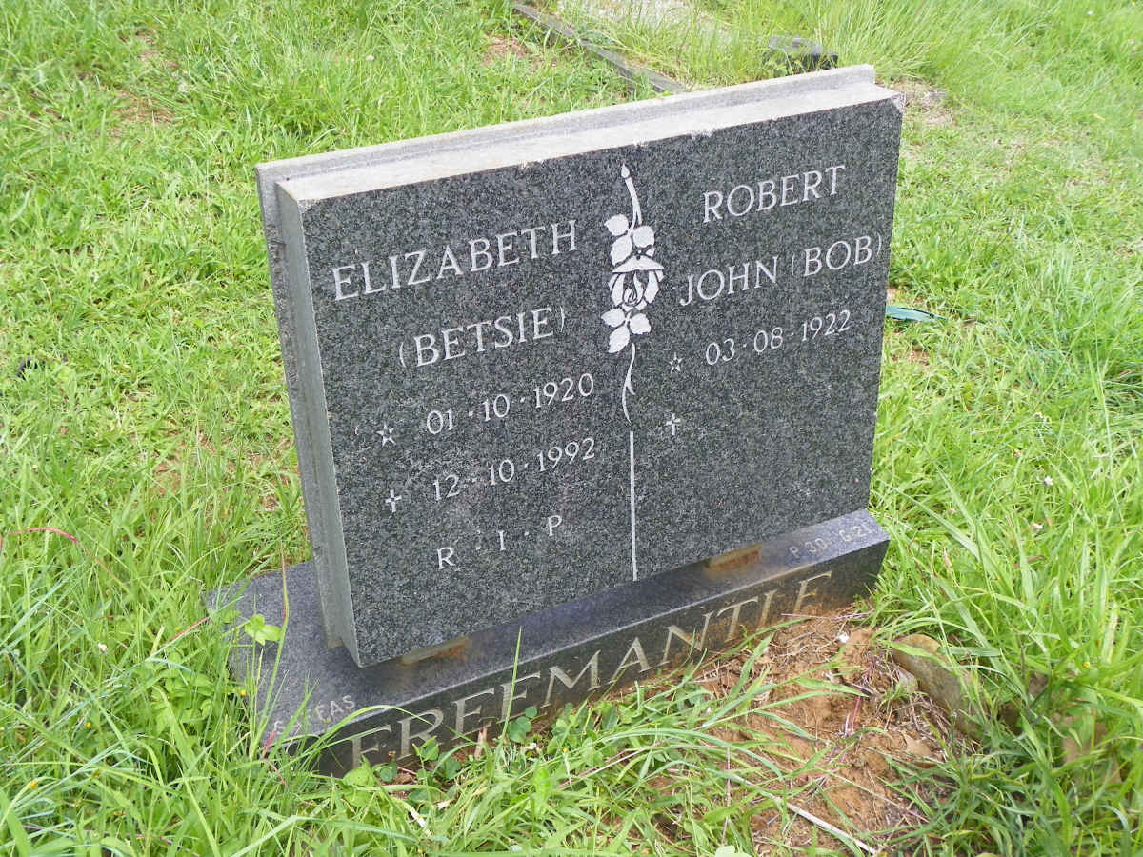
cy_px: 428
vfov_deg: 33.6
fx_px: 1420
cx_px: 572
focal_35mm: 43
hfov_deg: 43.9
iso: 64
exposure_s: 1/125
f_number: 3.2
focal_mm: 7.6
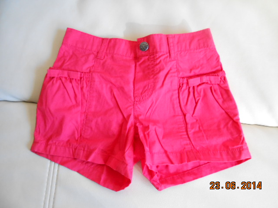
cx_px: 139
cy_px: 104
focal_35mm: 26
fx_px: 209
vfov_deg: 53.1
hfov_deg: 67.3
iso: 400
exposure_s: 1/30
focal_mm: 4.6
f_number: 3.5
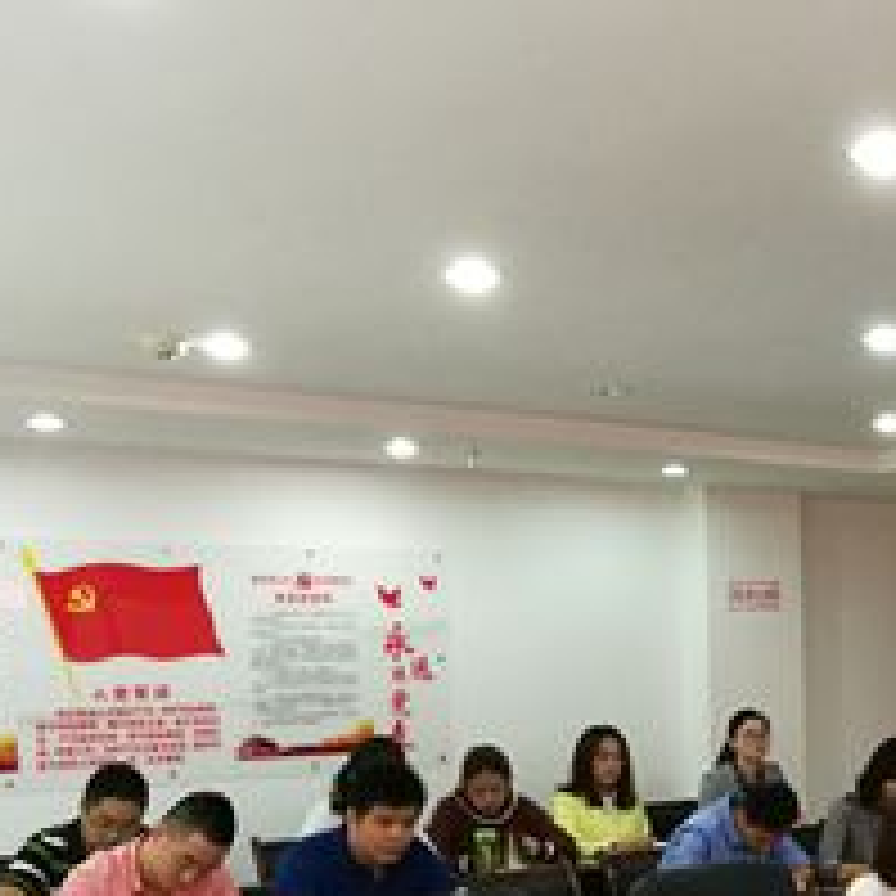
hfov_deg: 26.3
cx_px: 995
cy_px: 700
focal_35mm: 60
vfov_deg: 28.1
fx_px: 1757
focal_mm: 4.5
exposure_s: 1/33.3
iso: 400
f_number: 2.2
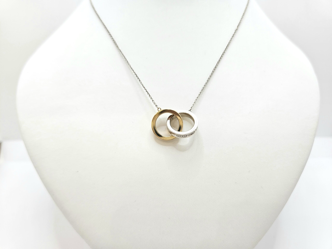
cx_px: 166
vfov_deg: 58.9
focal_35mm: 23
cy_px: 124
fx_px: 221
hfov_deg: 73.9
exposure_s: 1/141
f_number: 1.8
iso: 25
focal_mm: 5.4
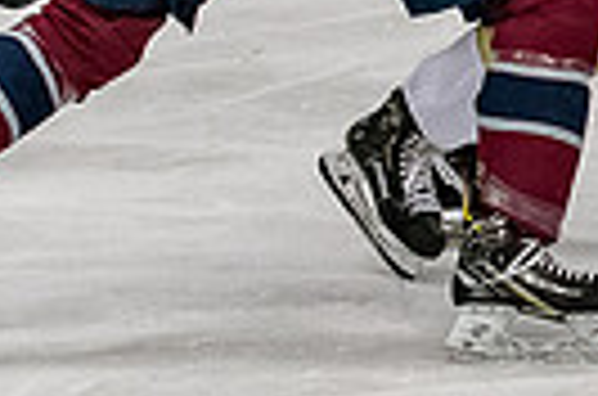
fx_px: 10142
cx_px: 1503
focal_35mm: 612
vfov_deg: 2.2
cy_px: -246
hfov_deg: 3.3
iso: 2800
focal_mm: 70
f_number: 4
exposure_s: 1/800
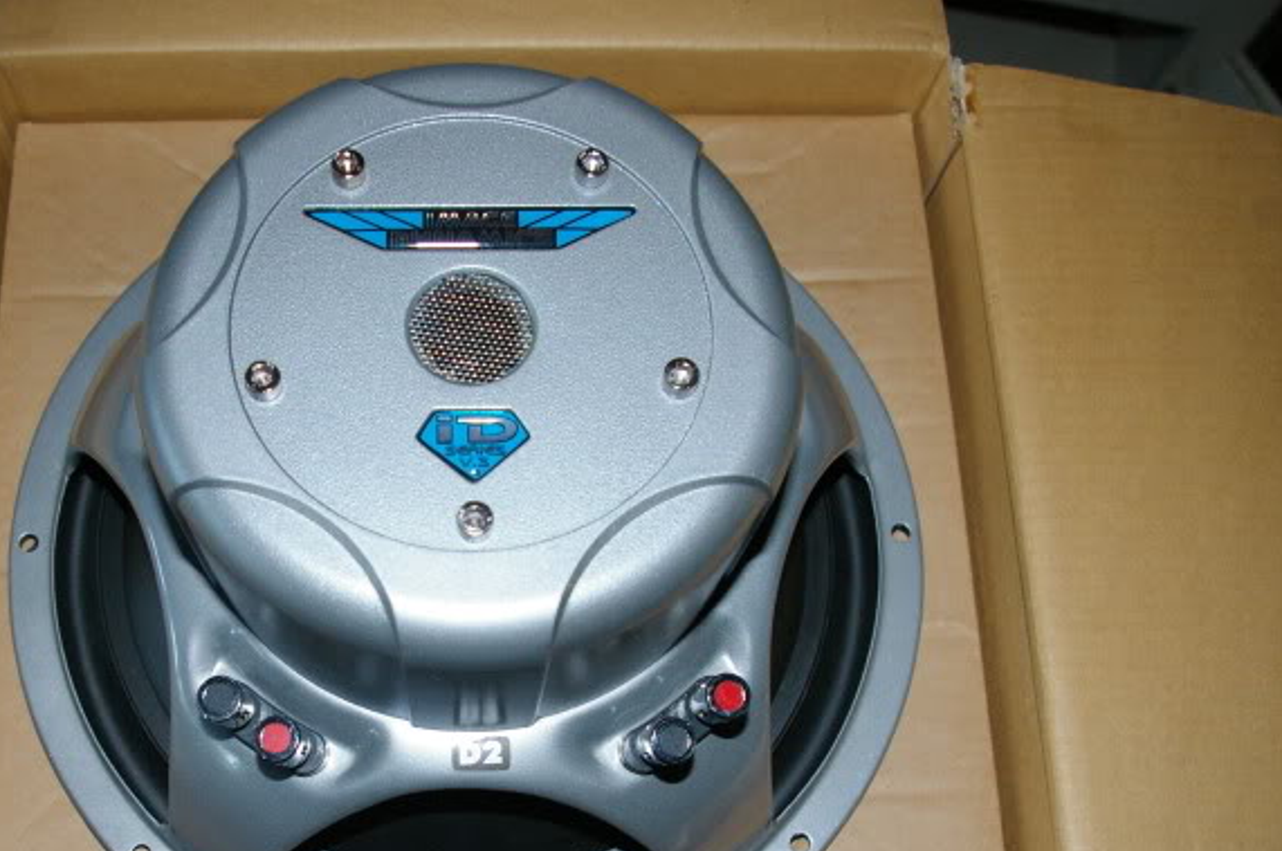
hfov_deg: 46.2
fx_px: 1494
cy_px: 558
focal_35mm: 42
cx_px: 515
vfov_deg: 31.6
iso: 800
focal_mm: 20
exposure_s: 1/40
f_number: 5.6
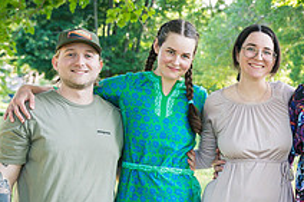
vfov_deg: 13.0
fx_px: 878
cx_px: 304
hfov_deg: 19.1
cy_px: 198
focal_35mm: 104
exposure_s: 1/320
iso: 800
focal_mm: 38
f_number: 3.5
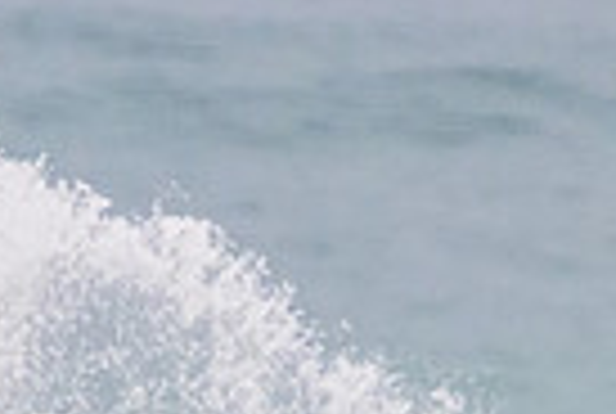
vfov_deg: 0.3
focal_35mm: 4418
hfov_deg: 0.5
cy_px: 729
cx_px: -37
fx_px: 75761
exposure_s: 1/2000
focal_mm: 800
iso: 5600
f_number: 11
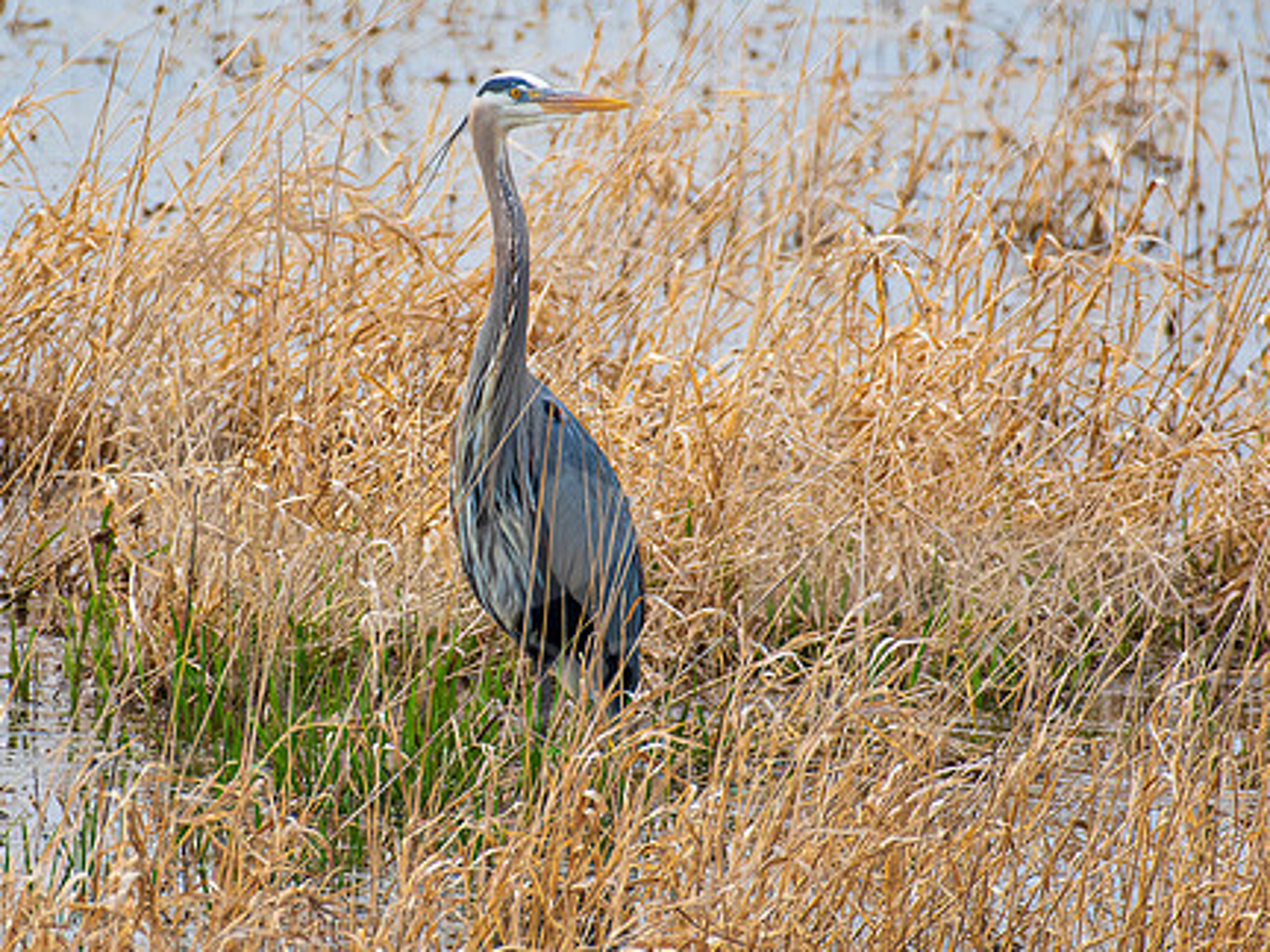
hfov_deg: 1.4
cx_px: 538
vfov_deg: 1.0
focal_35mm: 1468
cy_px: 454
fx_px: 53858
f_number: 5.6
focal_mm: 500
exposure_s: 1/2500
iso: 800
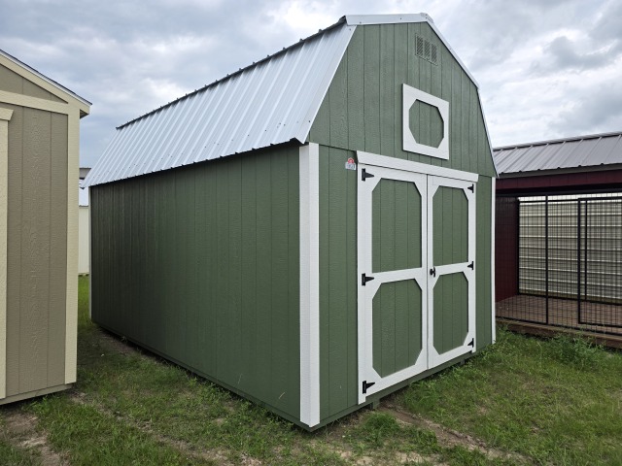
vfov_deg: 58.9
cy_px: 233
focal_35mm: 23
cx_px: 311
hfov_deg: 73.9
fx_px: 413
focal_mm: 6.3
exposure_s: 1/3238
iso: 80
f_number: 1.7
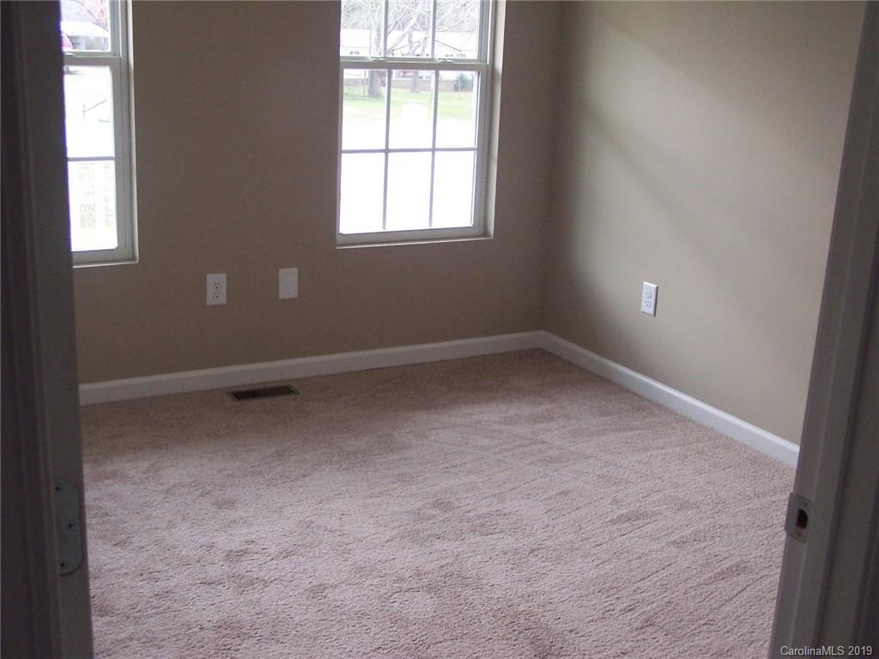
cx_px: 440
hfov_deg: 39.7
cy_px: 330
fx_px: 1219
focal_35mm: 48
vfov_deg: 30.3
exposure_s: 1/90
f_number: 3.2
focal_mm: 8
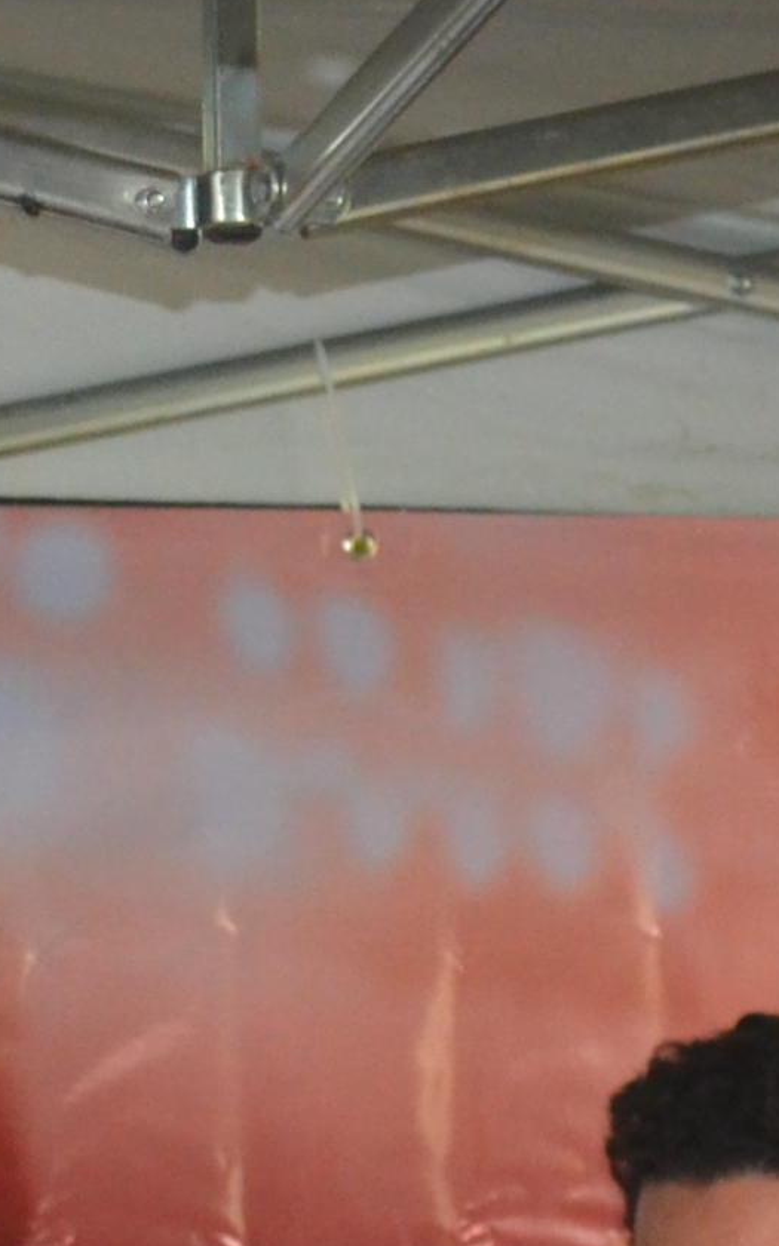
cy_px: 1452
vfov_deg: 6.9
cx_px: -1040
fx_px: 10258
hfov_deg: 4.3
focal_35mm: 302
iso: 1800
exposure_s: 1/60
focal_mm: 48
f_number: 5.3
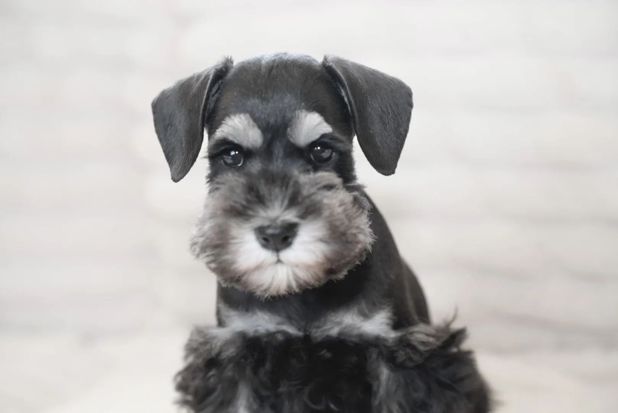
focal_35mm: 113
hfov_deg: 18.1
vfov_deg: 12.1
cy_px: 206
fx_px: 1941
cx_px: 309
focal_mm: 113
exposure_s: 1/320
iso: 3200
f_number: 4.5
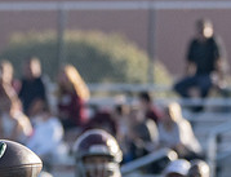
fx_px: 7032
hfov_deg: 1.9
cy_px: 231
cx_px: -105
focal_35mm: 1046
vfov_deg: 1.4
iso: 800
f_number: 8
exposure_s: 1/1250
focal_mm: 262
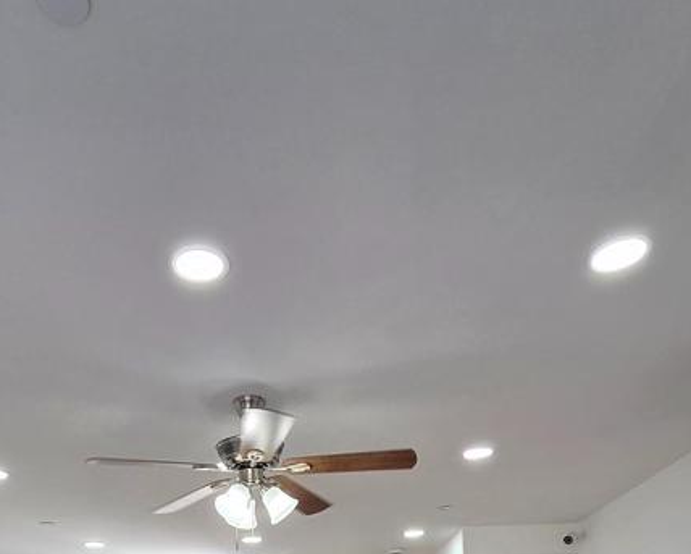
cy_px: 741
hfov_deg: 55.0
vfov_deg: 32.6
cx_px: 263
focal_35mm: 32
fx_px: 655
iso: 100
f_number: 2.2
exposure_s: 1/120
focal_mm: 2.2
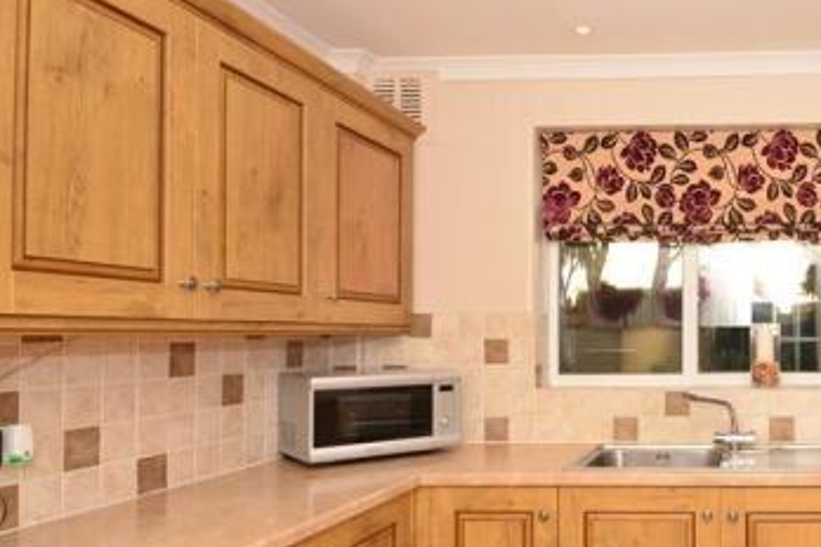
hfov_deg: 51.5
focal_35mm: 32
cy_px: 324
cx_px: 731
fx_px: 740
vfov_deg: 40.4
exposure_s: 1/200
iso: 400
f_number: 10
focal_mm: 11.5
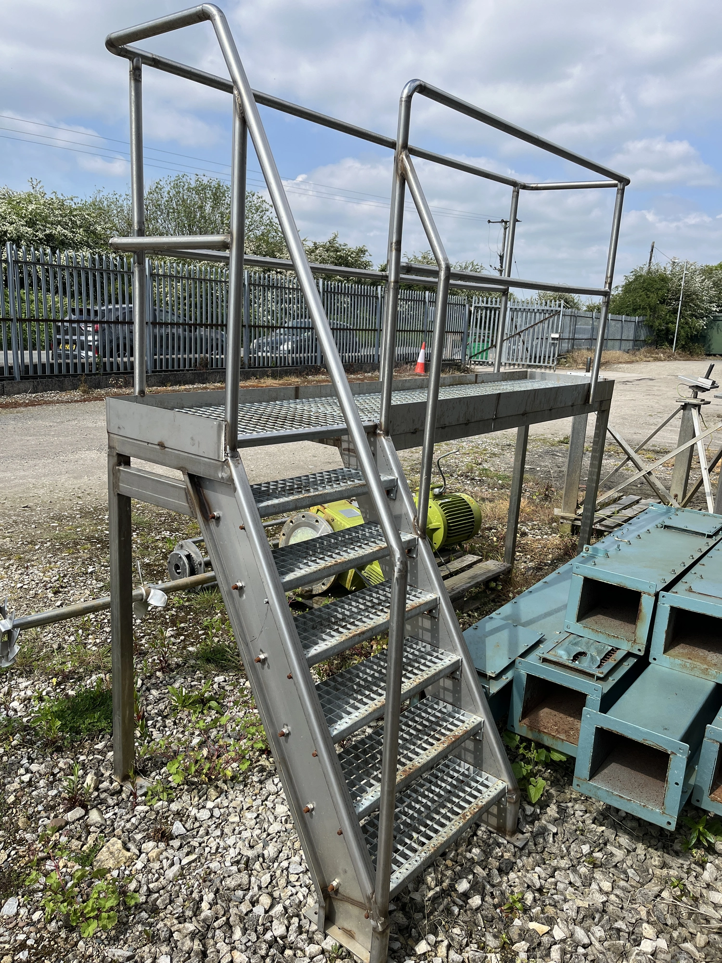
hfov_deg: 53.1
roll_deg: -1.4
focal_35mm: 26
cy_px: 482
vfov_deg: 67.3
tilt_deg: -11.3
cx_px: 361
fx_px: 723
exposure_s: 1/2899
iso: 50
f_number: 1.6
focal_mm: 5.1
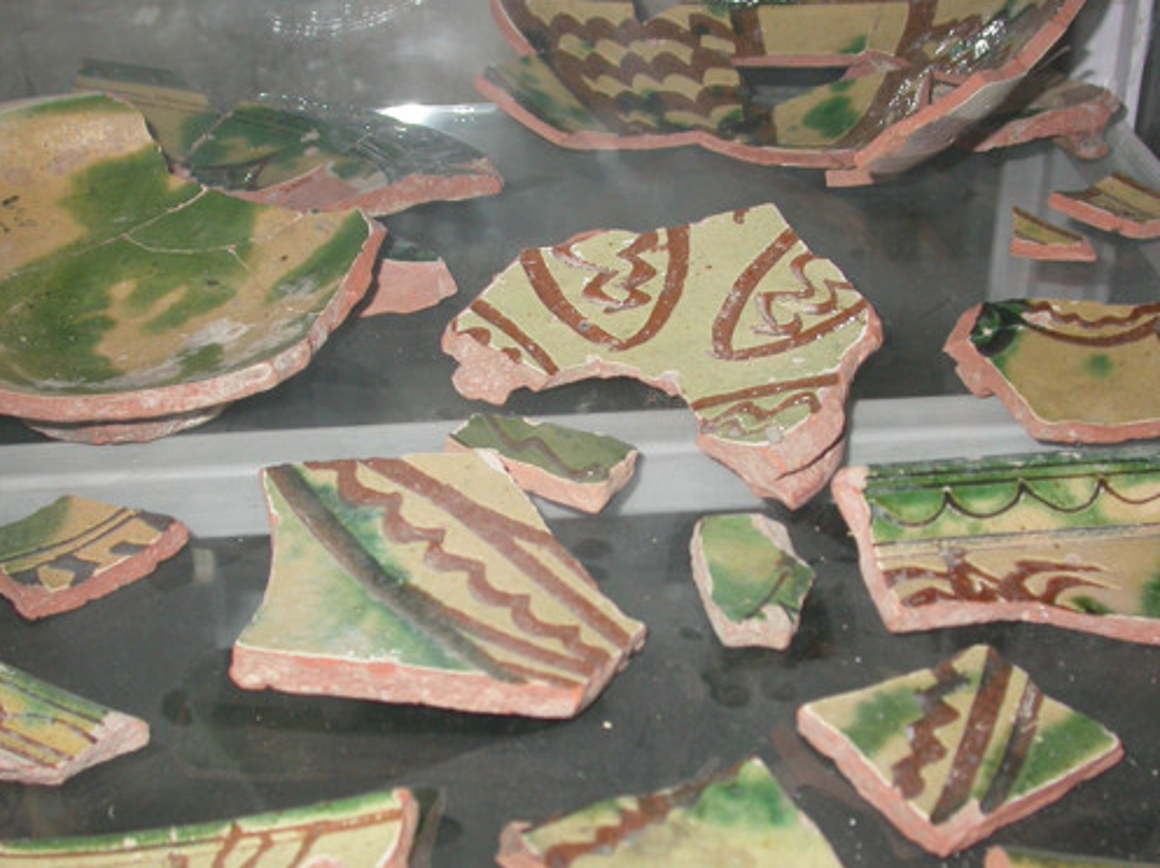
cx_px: 616
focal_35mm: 50
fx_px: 1674
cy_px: 490
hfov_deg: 38.2
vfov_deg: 29.0
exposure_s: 1/60
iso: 100
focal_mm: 7.85
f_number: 2.6
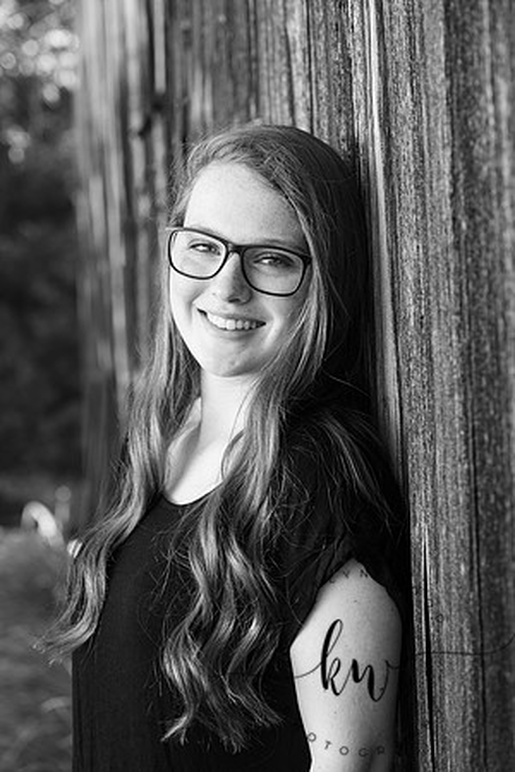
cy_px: 386
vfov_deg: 20.4
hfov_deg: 13.7
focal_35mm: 100
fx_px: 2146
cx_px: 258
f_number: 5.6
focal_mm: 100
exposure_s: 1/200
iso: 400
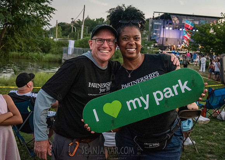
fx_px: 255
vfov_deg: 34.9
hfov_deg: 47.6
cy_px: 80
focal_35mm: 40
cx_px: 104
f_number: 5
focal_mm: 38
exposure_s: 1/320
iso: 6400
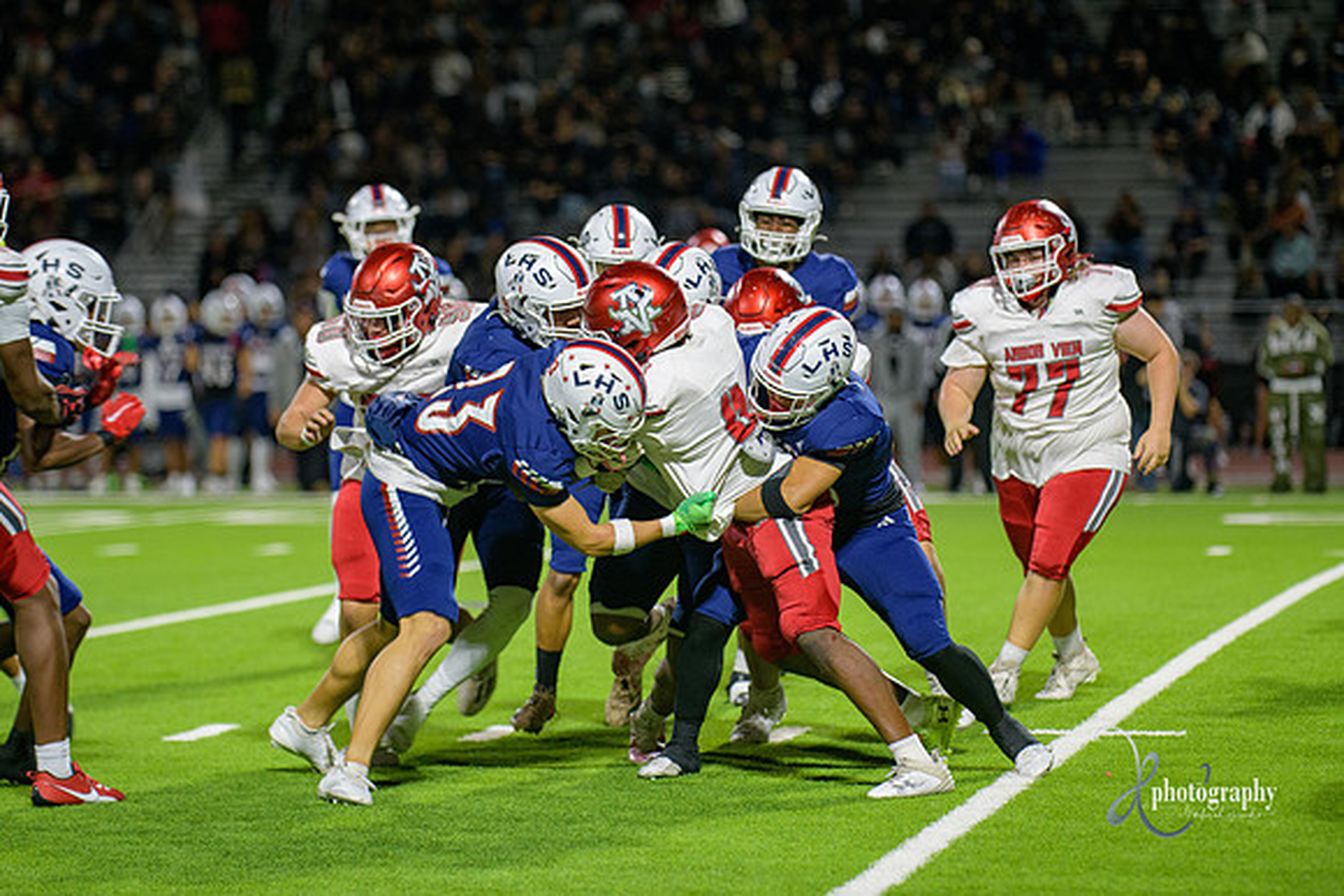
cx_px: 672
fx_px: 6348
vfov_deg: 8.1
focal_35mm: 170
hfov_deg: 12.1
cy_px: 448
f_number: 2.8
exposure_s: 1/250
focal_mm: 170
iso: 2000
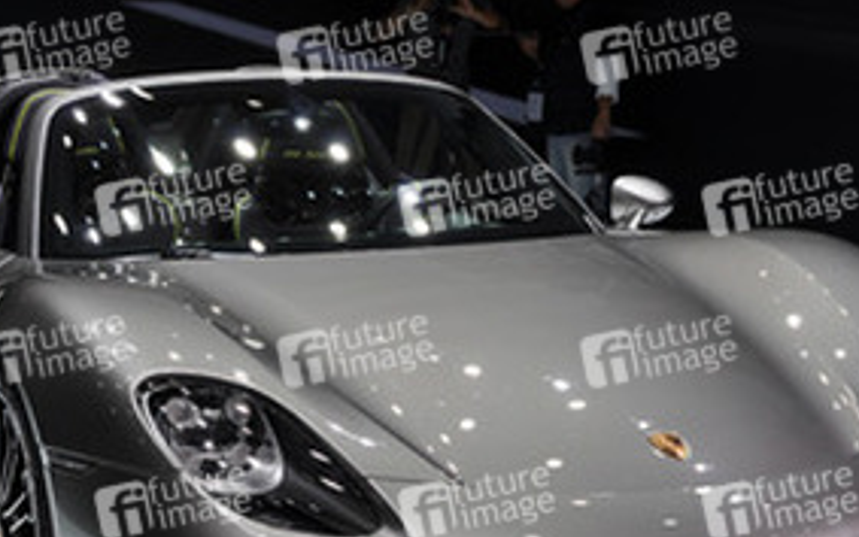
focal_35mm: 78
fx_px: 1826
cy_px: 428
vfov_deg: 16.6
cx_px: 396
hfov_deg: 26.5
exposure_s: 1/250
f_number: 8
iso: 200
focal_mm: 32
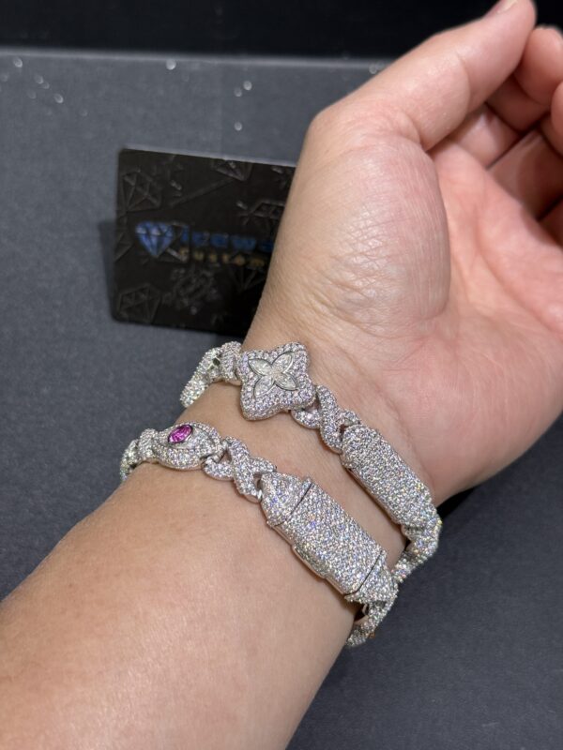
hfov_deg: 30.3
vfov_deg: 39.7
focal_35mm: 48
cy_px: 375
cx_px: 282
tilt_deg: -55.6
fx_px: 1041
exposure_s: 1/121
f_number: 1.78
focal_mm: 6.76
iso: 50
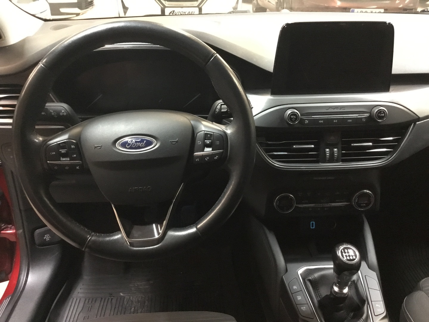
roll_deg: +0.4
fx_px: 384
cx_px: 214
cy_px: 161
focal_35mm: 31
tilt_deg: -27.7
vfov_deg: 45.4
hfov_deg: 58.4
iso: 400
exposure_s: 1/17
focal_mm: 3.3
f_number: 2.4
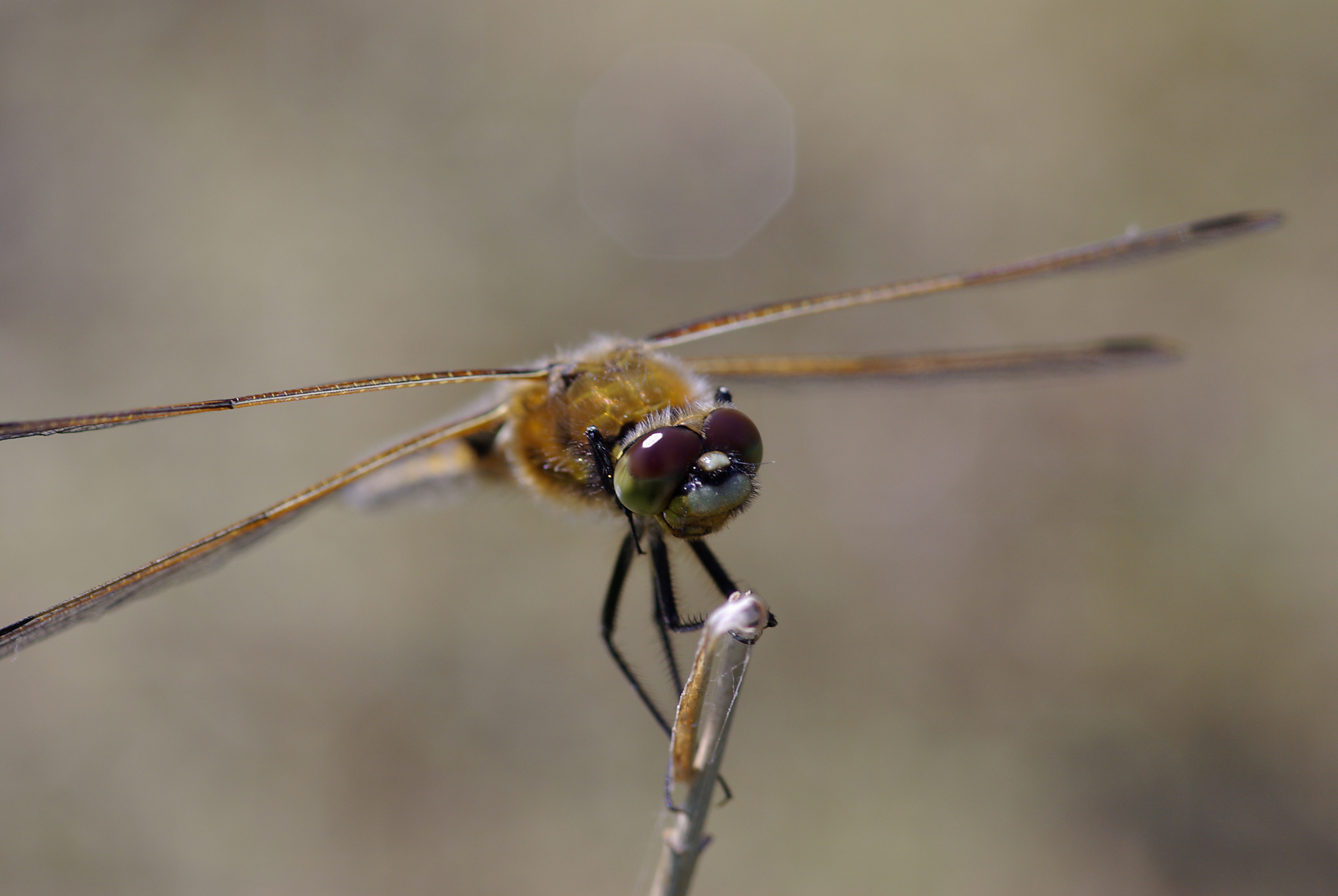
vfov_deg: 9.2
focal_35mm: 150
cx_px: 669
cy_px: 448
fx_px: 5582
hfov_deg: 13.7
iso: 320
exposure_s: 1/500
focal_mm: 100
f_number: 6.3
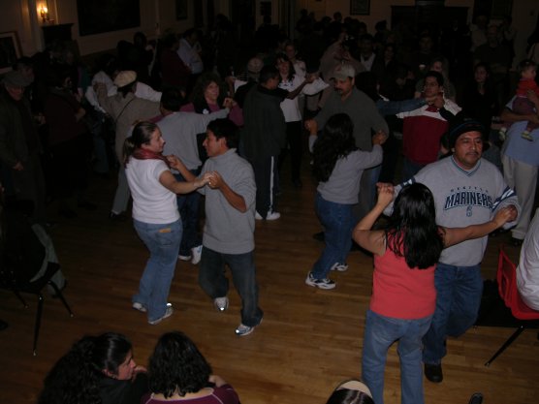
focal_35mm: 35
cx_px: 270
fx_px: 545
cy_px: 202
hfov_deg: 52.6
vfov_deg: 40.7
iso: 50
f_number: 2.8
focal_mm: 8.9
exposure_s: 1/60.1
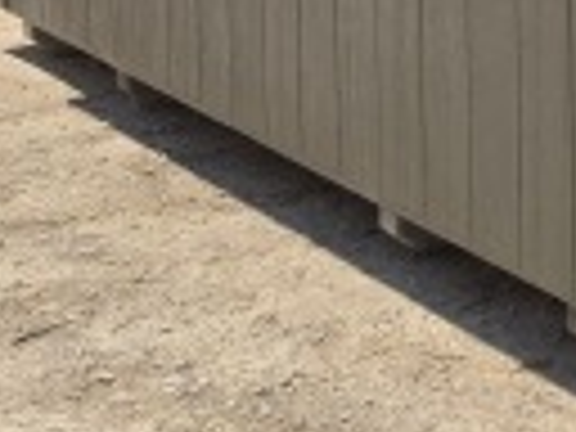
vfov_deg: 11.8
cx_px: 909
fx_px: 1914
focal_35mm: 115
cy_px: -378
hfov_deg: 15.5
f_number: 1.4
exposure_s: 1/7939
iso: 40
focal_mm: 6.5
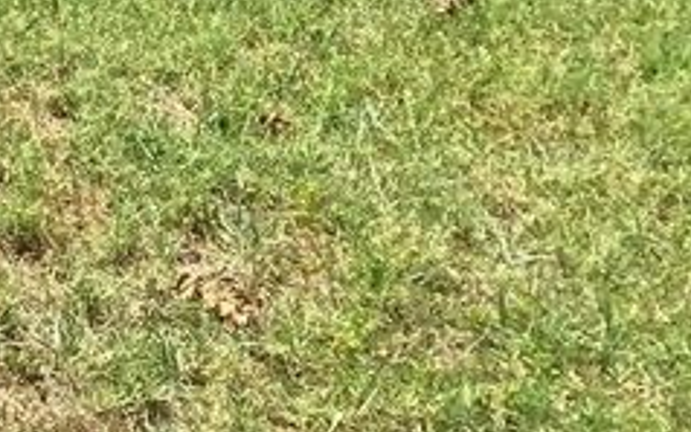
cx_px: -784
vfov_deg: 9.3
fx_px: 2487
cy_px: -444
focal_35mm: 132
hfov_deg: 13.2
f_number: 1.8
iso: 16
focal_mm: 3
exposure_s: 1/1377
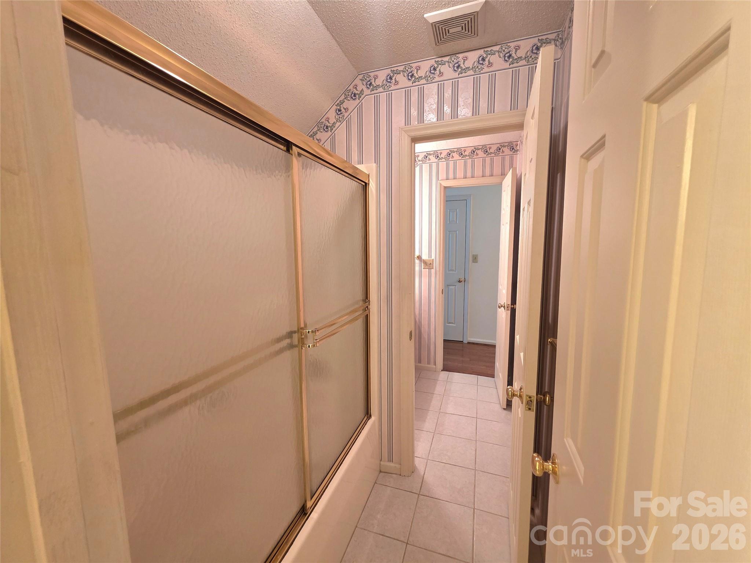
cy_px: 282
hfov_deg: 106.2
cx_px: 376
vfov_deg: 89.9
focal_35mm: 13
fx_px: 282
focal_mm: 2.2
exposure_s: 1/60.2
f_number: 1.9
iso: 200
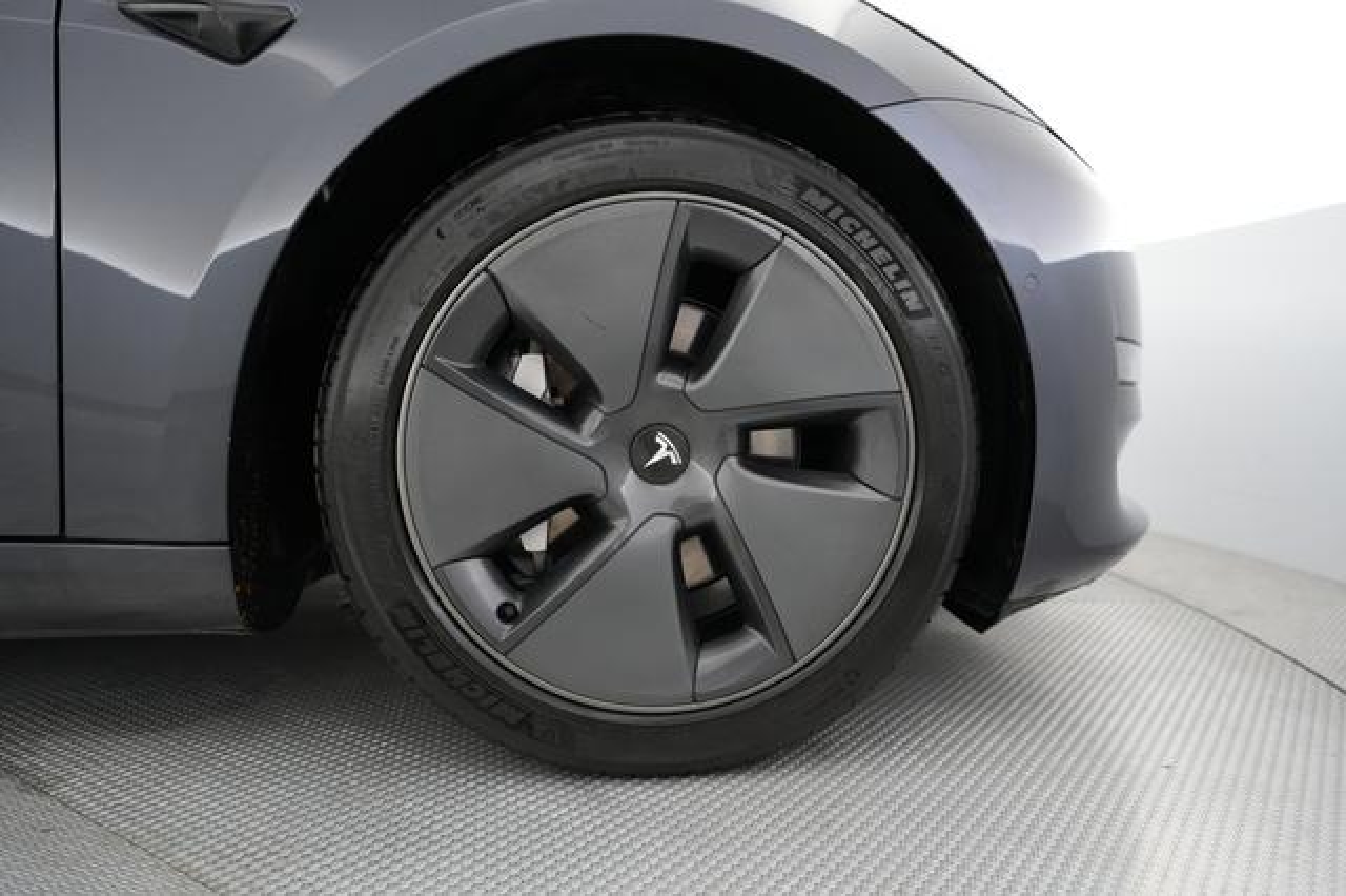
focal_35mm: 25
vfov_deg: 51.2
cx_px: 673
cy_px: 448
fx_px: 934
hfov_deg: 71.5
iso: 5000
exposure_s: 1/200
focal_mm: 25
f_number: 2.8
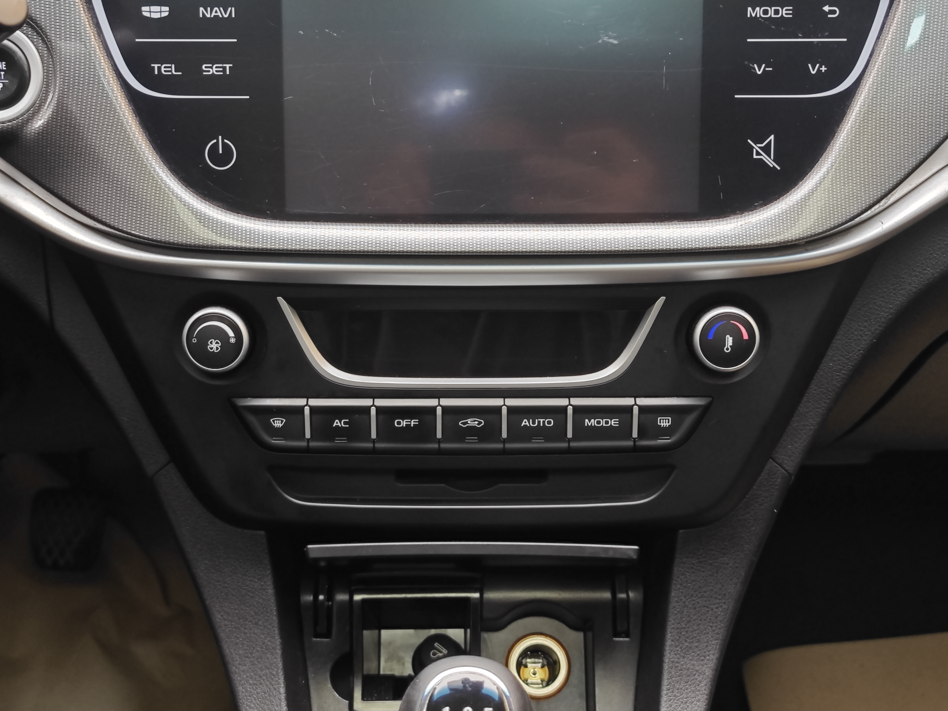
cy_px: 356
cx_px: 474
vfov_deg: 31.5
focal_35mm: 46
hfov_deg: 41.2
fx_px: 1260
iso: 500
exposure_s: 1/25
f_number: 1.9
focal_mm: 8.7
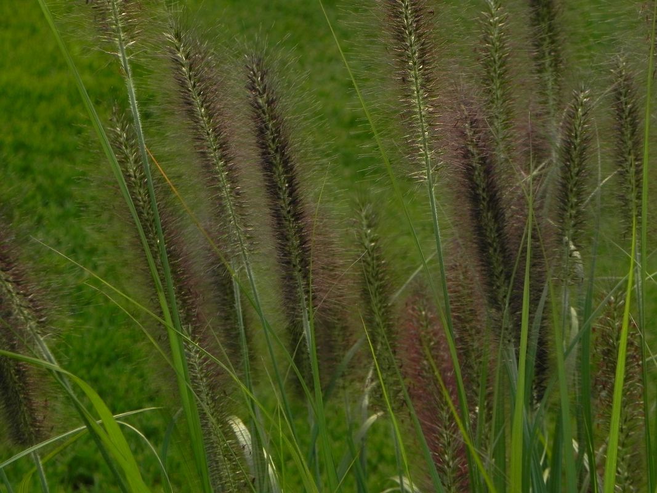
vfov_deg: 10.3
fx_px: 2733
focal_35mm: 144
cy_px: 246
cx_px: 328
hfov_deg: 13.7
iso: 160
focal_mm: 25.7
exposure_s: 1/30
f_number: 5
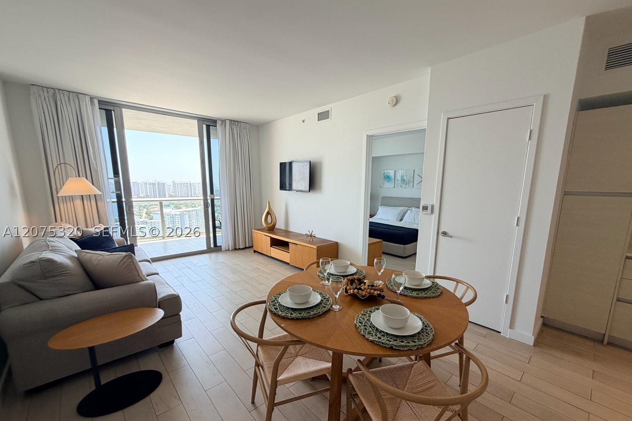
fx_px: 263
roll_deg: +0.1
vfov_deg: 77.1
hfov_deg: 100.4
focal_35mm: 15
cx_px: 325
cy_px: 231
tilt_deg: -10.4
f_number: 2.2
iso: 64
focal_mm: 2.22
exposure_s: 1/121
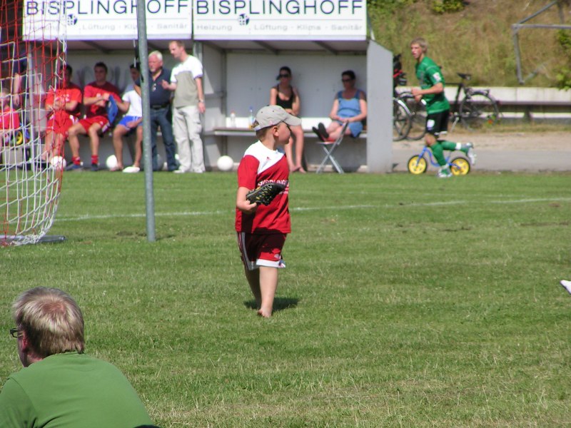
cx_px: 286
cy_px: 214
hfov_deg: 5.2
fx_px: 6268
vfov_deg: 3.9
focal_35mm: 380
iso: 50
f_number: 5
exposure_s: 1/800
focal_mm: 58
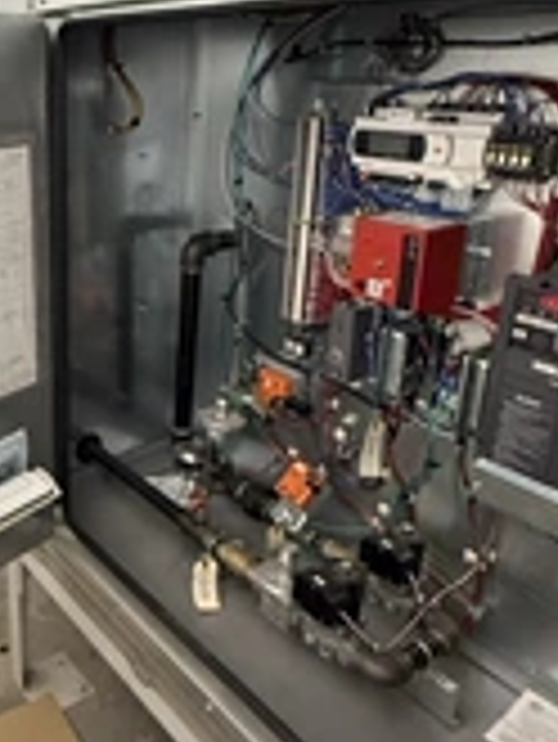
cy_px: 297
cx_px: 81
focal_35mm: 34
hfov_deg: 39.5
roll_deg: -0.9
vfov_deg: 53.5
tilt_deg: -17.9
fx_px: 730
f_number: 2.2
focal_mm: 2.22
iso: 640
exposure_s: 1/60
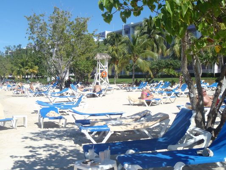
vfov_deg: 30.2
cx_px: 122
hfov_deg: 39.6
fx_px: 313
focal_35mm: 48
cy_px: 74
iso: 80
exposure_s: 1/80
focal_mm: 7.28
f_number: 13
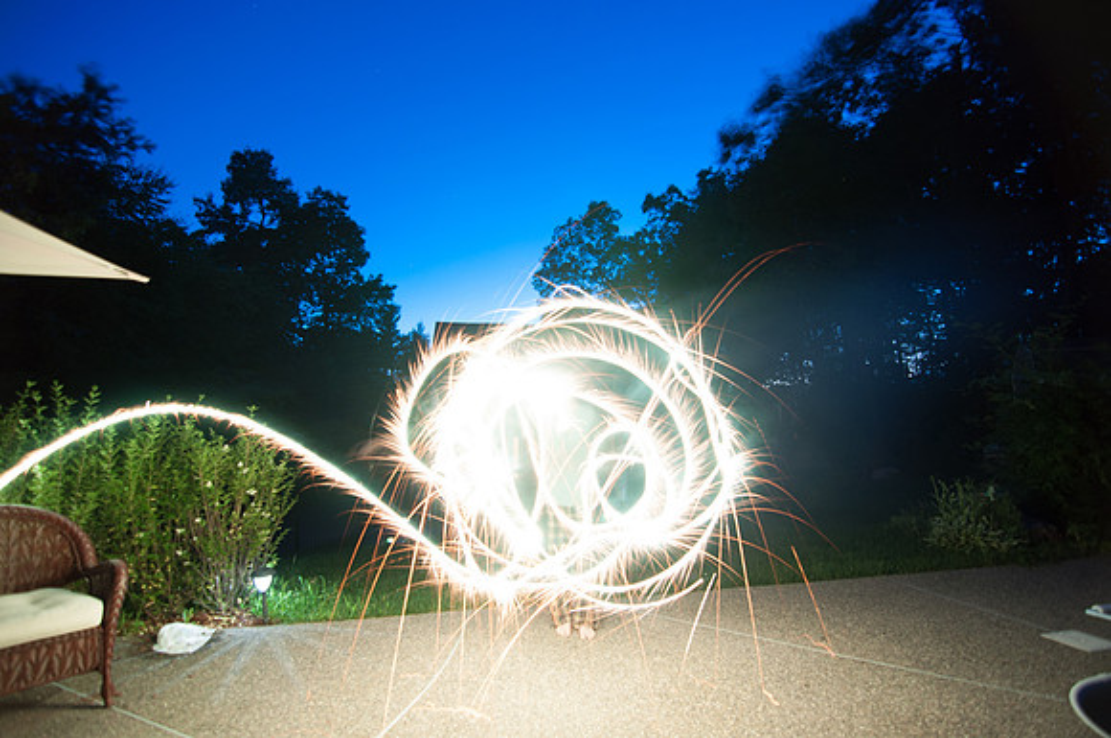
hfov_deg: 95.1
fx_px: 508
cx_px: 556
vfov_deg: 71.9
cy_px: 369
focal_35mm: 16
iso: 200
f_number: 2.8
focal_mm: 11
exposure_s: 10
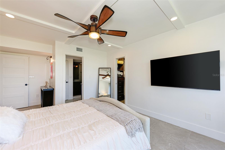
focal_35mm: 14
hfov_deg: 104.2
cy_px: 75
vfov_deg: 81.2
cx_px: 112
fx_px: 88
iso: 250
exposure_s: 1/50
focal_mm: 14
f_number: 5.6
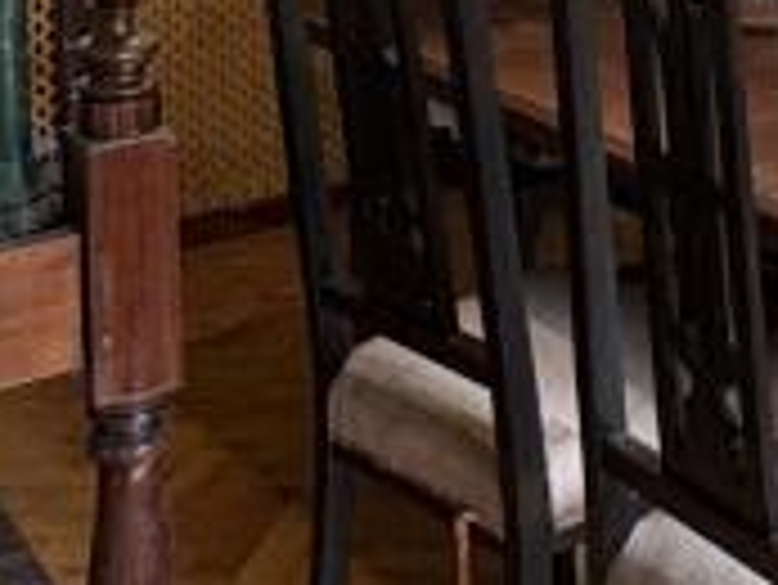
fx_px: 1867
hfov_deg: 22.9
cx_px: 715
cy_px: -342
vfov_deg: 16.0
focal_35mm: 83
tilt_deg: -1.8
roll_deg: +0.1
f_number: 2.2
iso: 500
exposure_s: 1/60
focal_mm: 2.22
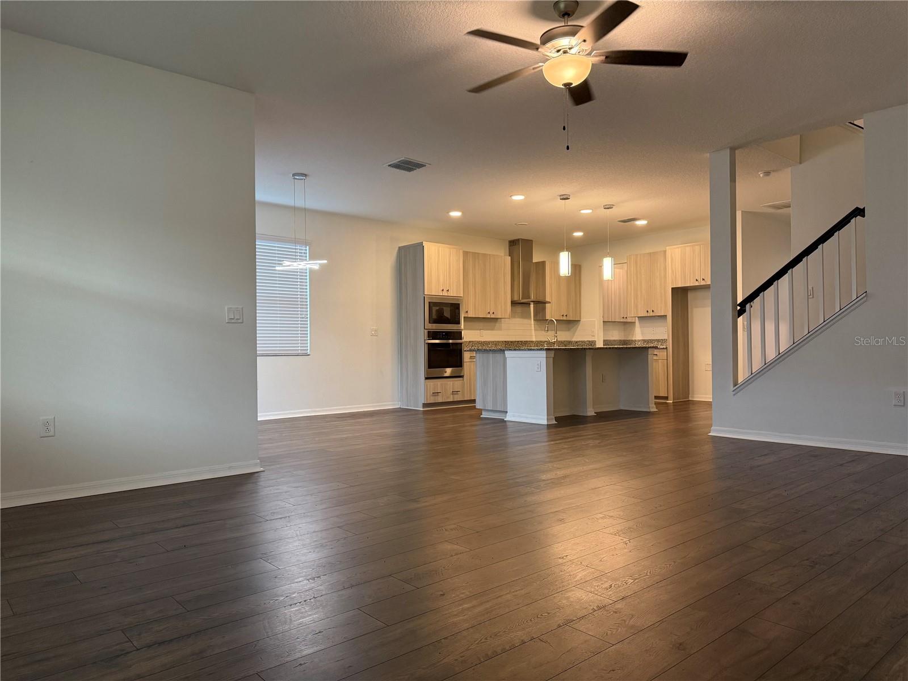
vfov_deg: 56.8
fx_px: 630
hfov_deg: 71.6
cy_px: 340
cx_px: 454
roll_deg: +0.9
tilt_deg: +1.2
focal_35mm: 24
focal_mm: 6.76
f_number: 1.78
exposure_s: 1/120
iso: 320
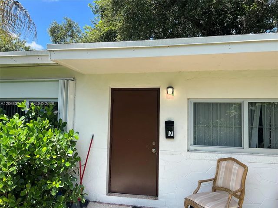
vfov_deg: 53.1
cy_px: 104
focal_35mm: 26
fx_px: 209
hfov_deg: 67.3
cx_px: 139
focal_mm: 5.7
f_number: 1.5
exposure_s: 1/1621
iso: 50
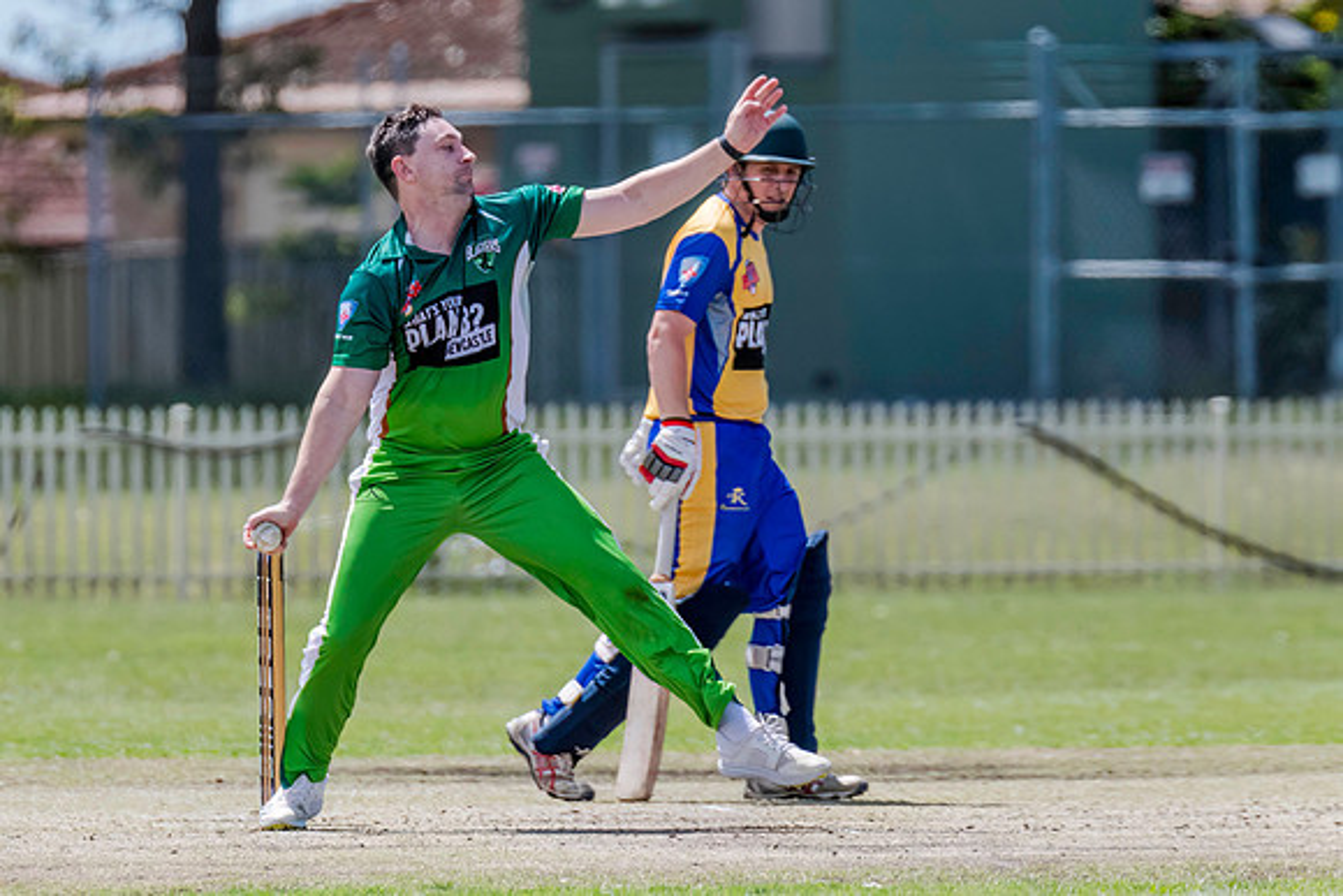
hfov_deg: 3.2
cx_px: 403
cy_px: 415
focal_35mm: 651
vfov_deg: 2.1
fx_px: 24306
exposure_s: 1/2500
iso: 800
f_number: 6.3
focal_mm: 460
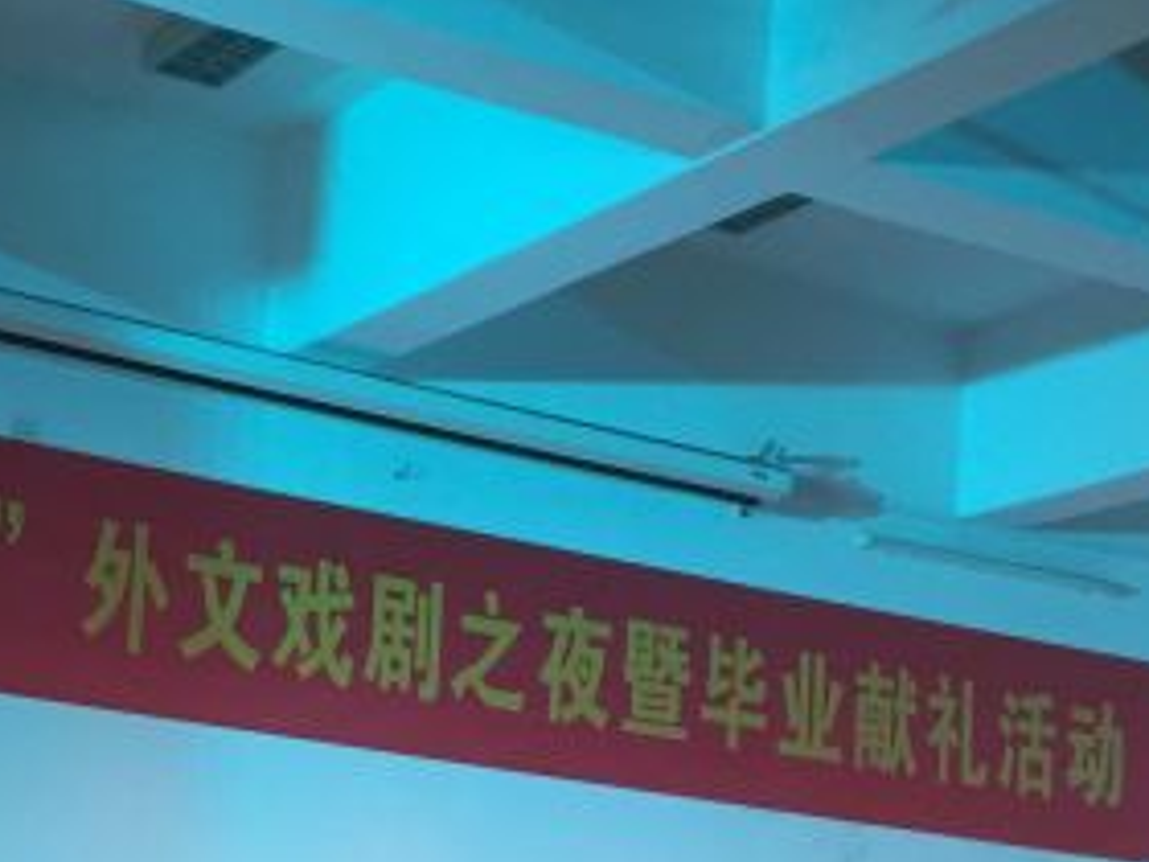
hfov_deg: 23.2
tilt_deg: +8.8
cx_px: 222
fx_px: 2755
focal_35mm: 83
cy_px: 829
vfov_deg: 17.4
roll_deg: -4.2
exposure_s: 1/33
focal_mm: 4.15
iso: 64
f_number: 2.2
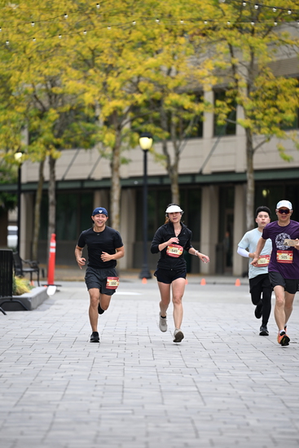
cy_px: 224
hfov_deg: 6.9
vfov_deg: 10.3
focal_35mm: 200
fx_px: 2490
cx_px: 150
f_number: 2.8
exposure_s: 1/2500
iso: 640
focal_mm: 200
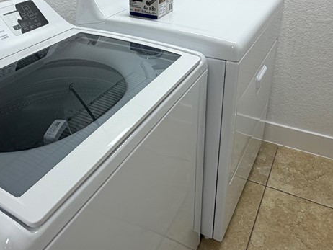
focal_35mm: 31
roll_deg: +3.8
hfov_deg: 58.3
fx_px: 298
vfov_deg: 45.1
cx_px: 156
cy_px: 94
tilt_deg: -30.5
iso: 64
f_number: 2.2
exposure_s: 1/120
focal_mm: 2.22
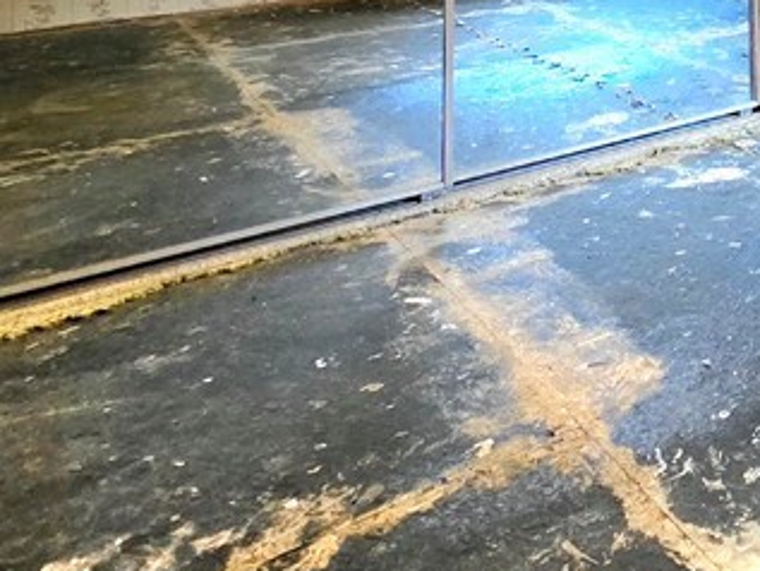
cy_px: -122
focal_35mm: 42
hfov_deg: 28.3
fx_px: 922
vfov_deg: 29.4
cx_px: 1151
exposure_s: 1/60.2
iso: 800
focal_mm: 2.2
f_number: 1.9
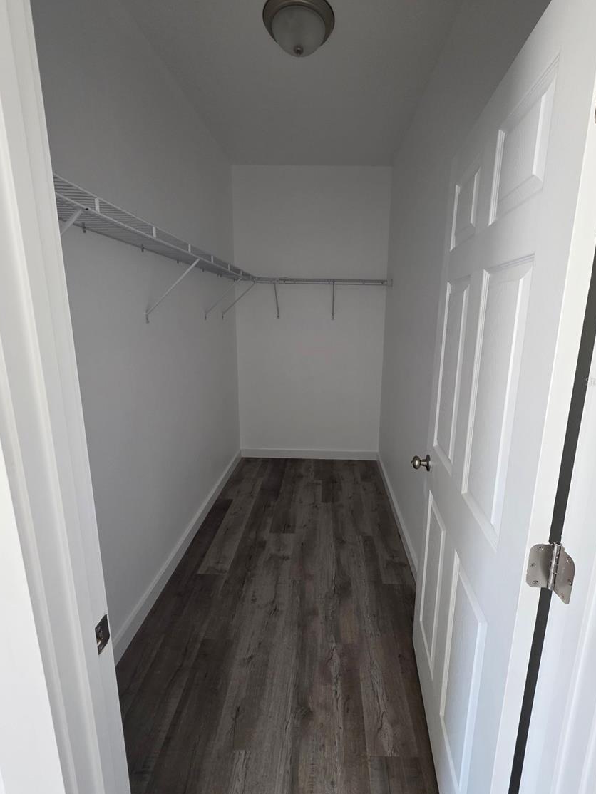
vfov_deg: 102.0
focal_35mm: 14
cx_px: 315
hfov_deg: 85.6
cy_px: 381
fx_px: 321
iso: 200
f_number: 1.9
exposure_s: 1/60
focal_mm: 2.2
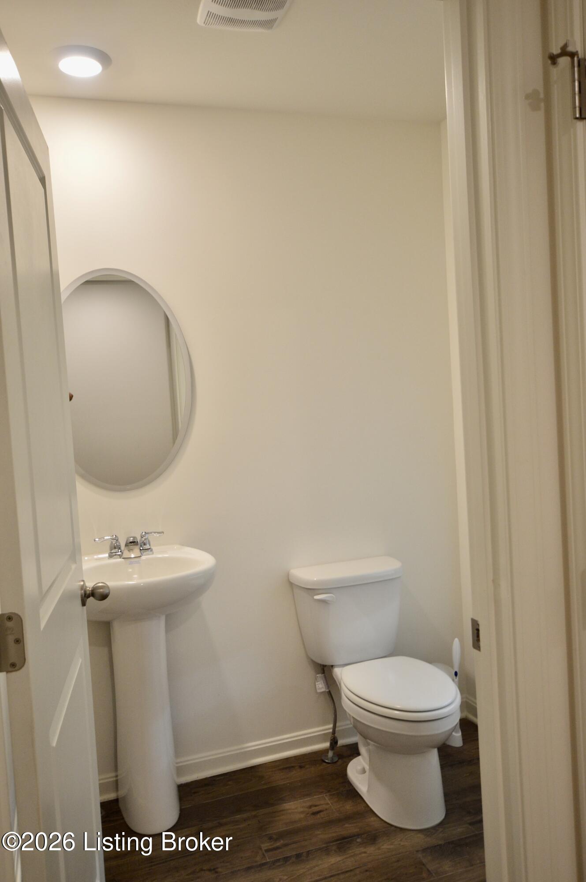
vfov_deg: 62.0
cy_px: 441
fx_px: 734
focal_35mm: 30
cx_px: 293
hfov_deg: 43.5
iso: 640
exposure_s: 1/60
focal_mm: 20
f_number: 3.5
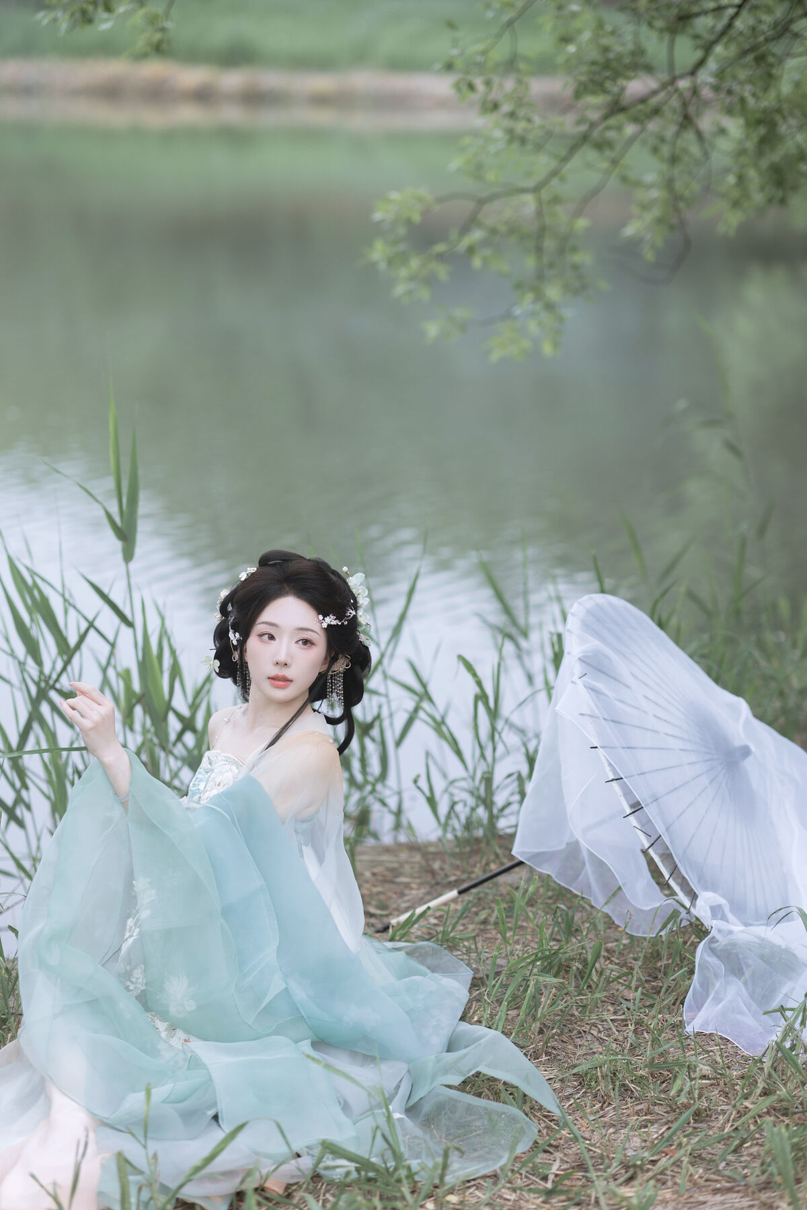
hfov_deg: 16.1
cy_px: 605
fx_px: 2858
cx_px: 404
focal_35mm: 85
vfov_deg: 23.9
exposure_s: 1/1000
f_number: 2
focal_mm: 85
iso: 100
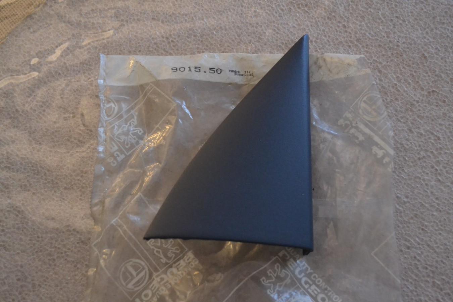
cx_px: 226
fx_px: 547
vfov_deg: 30.8
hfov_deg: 45.0
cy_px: 151
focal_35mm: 44
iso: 3200
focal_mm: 29
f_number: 4.5
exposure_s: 1/13
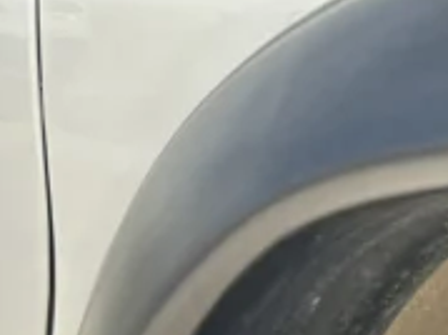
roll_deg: -1.2
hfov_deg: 15.3
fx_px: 1500
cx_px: 733
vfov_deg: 11.6
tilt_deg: -19.7
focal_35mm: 116
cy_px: 650
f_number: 1.5
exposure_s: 1/743
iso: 50
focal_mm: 5.7
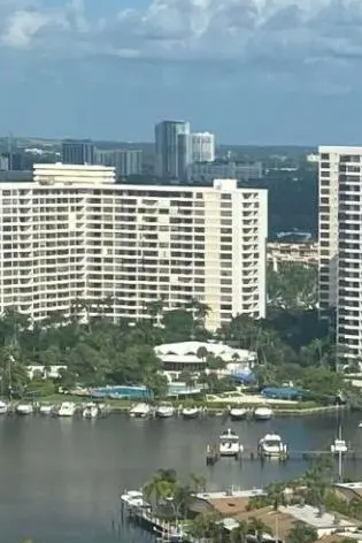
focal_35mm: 165
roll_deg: -1.8
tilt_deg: -7.2
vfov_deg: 12.4
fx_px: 2487
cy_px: 448
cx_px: 588
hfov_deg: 8.1
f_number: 1.8
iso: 32
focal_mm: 4.25
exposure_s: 1/4115
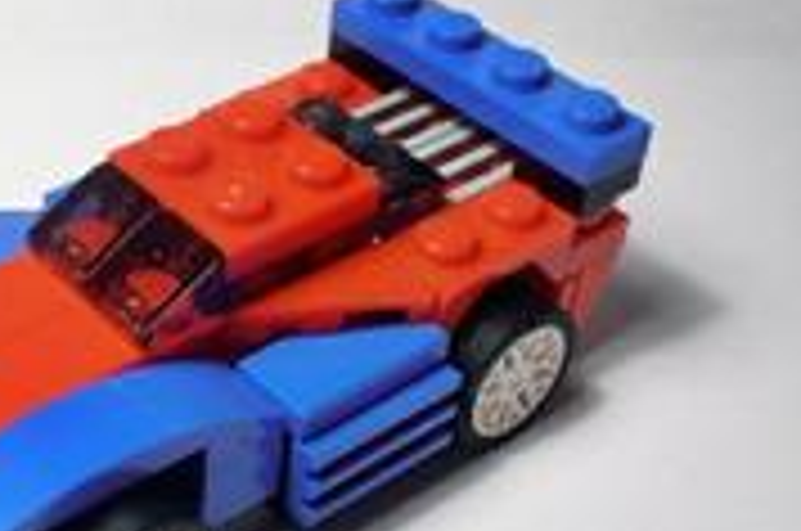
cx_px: 140
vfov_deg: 17.4
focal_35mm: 78
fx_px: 1732
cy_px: 306
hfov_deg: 25.5
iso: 80
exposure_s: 1/60
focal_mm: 6.61
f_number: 3.9
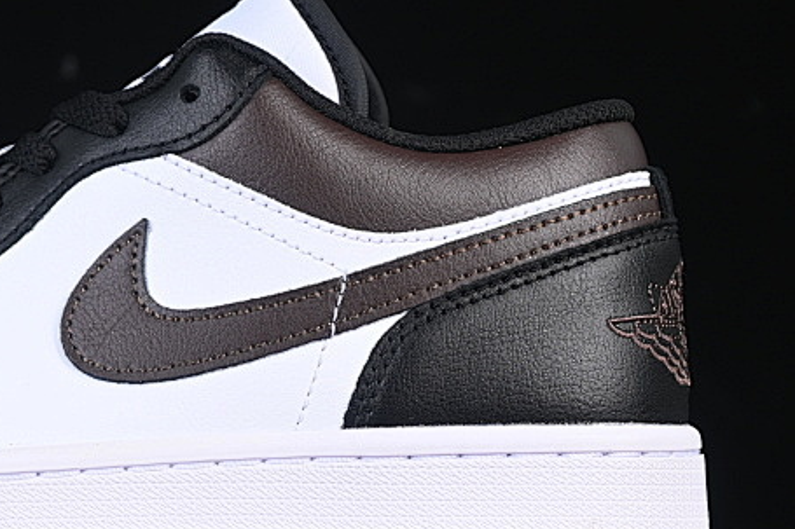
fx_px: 3929
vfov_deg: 7.7
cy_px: 178
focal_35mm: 178
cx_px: 51
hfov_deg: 11.5
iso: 160
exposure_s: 1/60
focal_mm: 50
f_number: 6.3
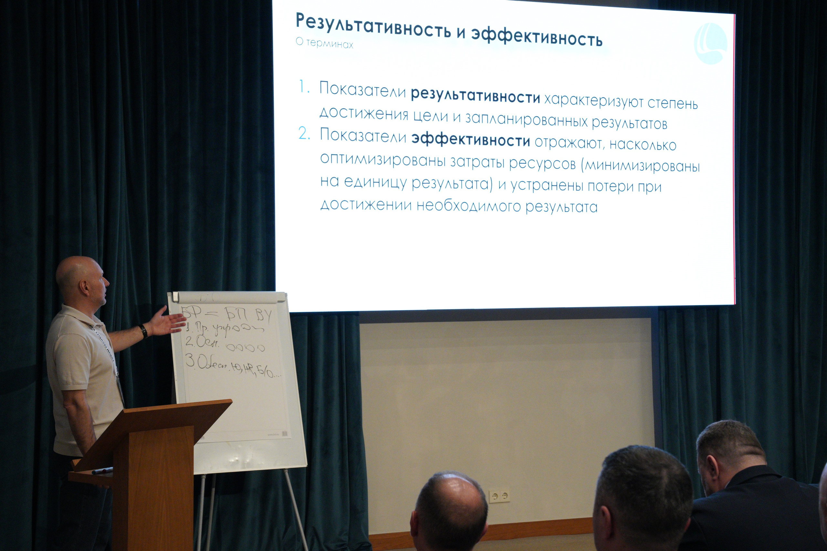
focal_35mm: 61
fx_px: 1402
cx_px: 414
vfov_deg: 22.3
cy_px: 276
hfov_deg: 32.9
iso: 6400
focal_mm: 61
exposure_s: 1/125
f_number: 9
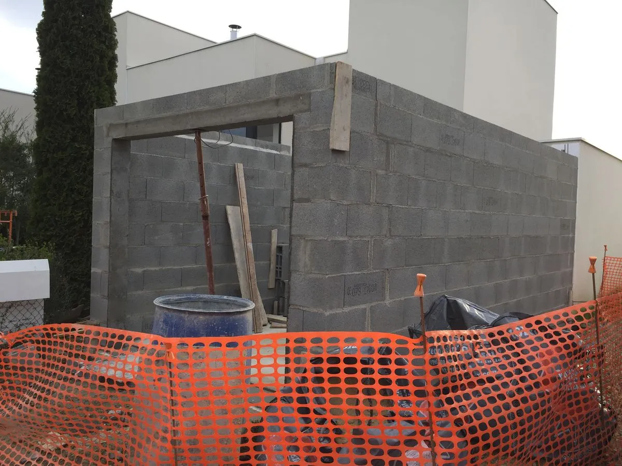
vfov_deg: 48.2
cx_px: 311
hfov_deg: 61.7
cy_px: 233
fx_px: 521
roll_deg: +0.0
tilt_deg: -2.1
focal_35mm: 29
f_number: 2.2
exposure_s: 1/214
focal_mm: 4.15
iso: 32
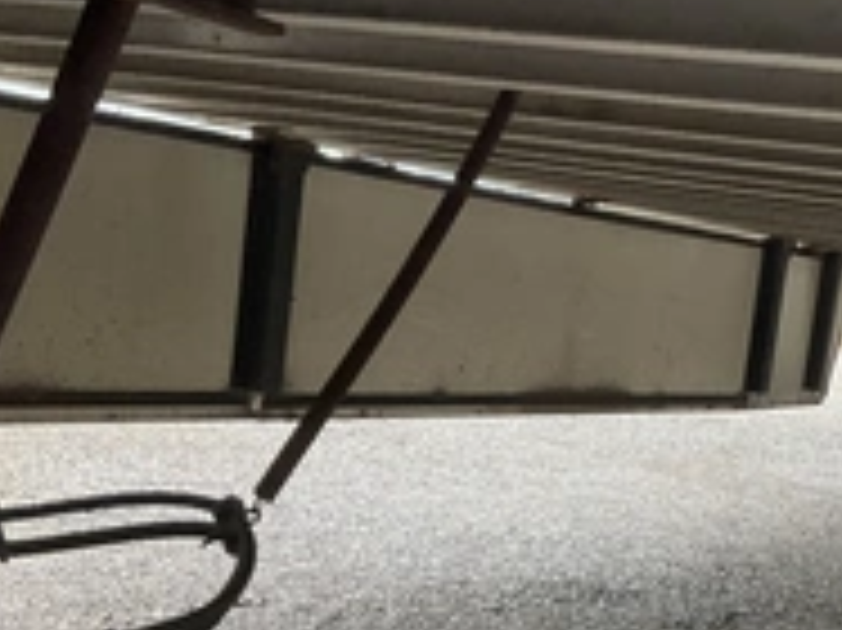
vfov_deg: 23.3
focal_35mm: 62
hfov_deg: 30.0
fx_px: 1507
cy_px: 495
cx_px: 743
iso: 32
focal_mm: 3
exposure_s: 1/122
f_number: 1.8
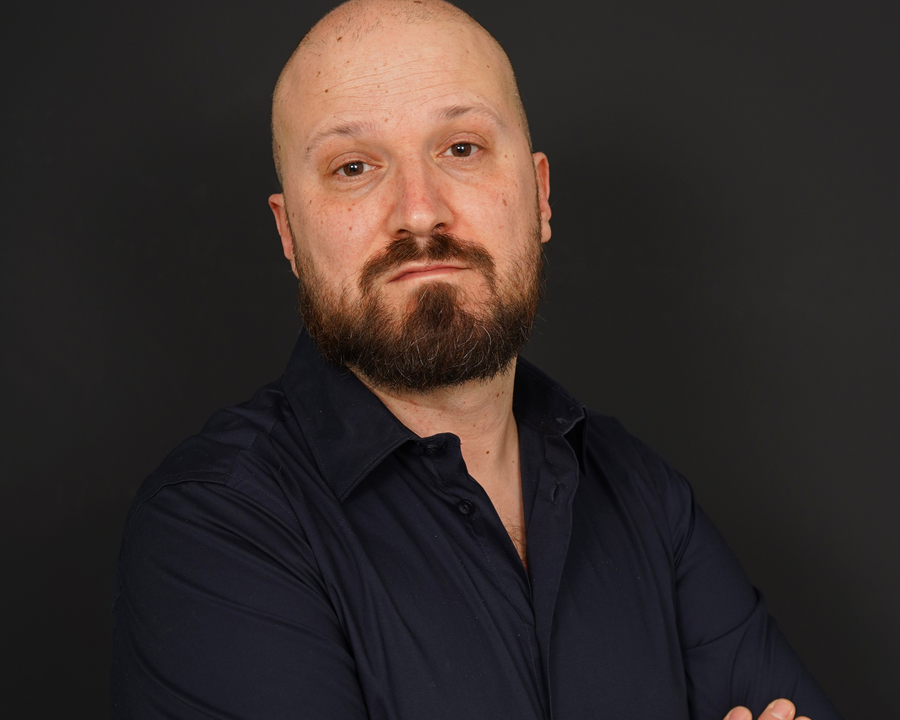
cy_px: 381
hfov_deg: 18.6
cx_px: 450
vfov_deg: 15.0
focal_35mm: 103
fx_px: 2744
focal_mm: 73
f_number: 5
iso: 400
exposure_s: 1/125
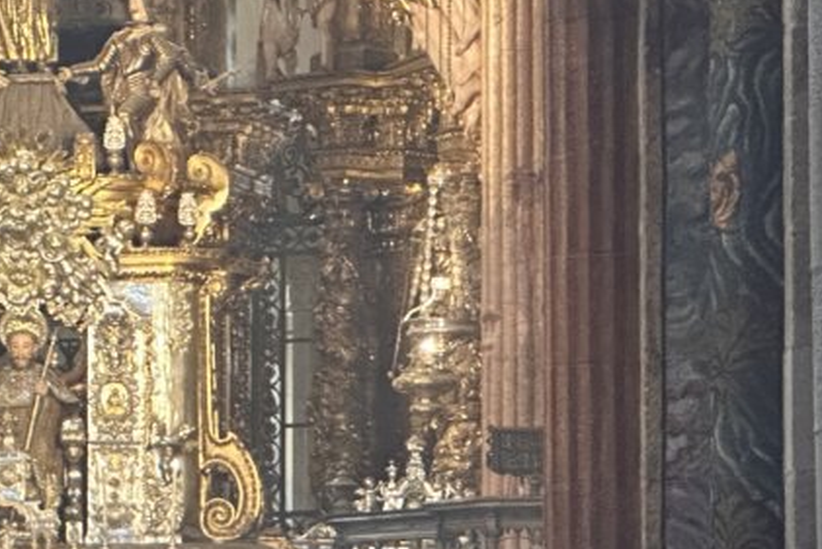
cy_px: 512
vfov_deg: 6.0
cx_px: -203
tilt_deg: +2.2
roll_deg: +0.5
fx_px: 5207
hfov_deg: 8.9
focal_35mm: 228
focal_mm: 9
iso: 800
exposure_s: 1/33
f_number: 2.8
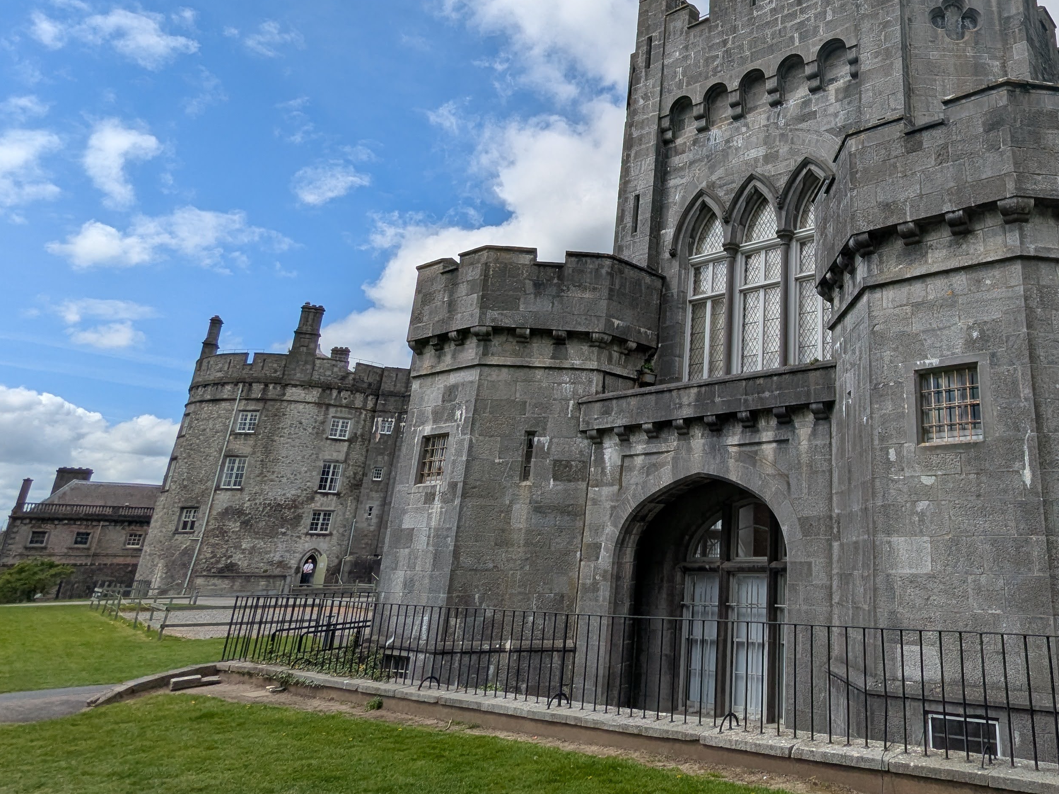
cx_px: 808
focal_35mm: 26
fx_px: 795
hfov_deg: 62.9
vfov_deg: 52.1
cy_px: 264
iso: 44
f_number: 2.2
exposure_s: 1/2212
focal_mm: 2.35
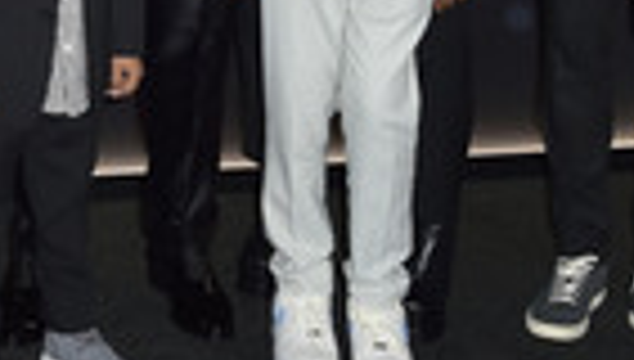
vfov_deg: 9.9
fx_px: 2022
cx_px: 54
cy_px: -180
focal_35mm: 120
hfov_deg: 17.5
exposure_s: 1/250
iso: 640
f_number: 6.3
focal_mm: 36
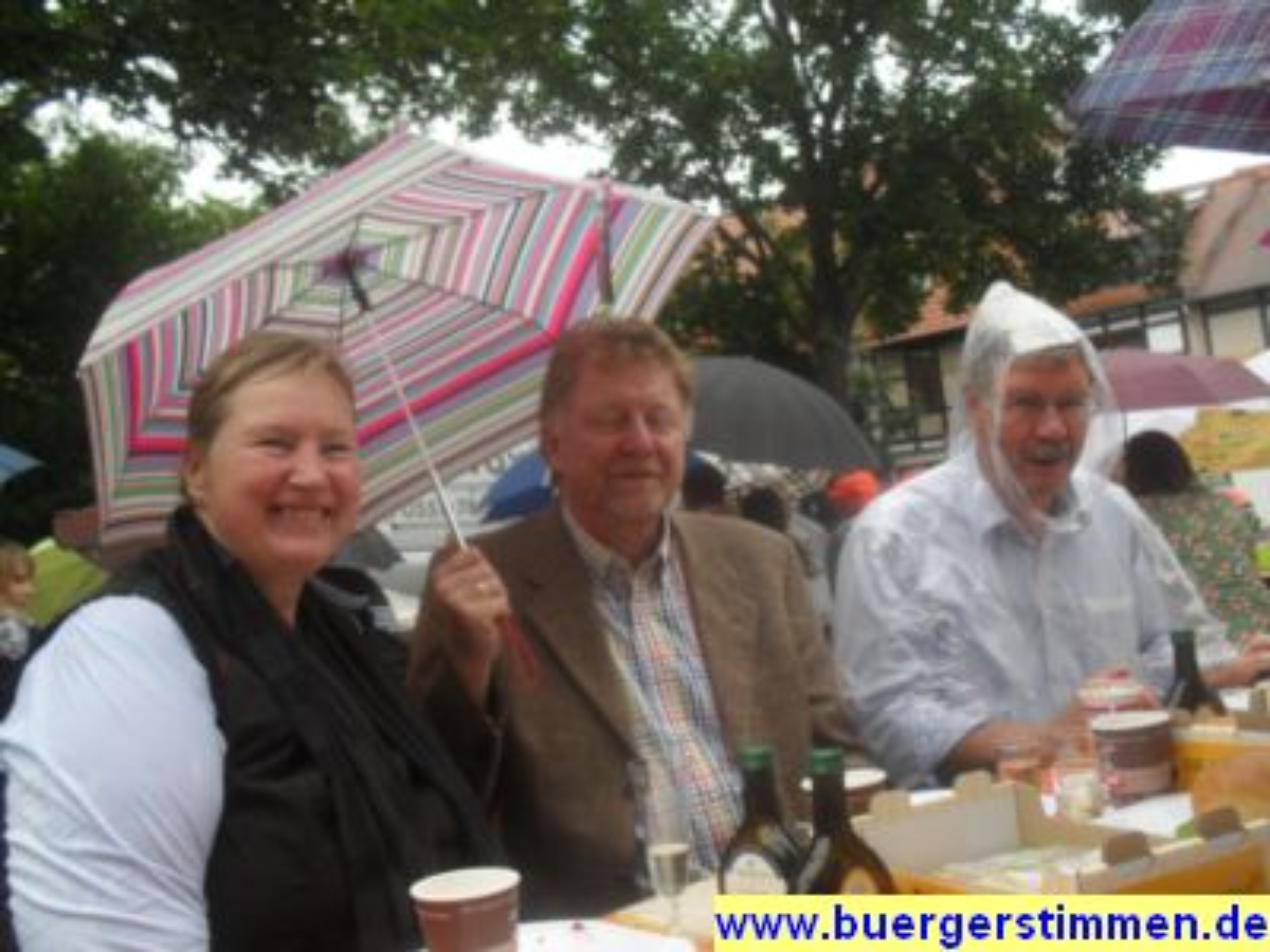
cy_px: 476
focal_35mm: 35
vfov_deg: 40.7
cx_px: 635
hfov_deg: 52.6
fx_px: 1284
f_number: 3.2
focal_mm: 6.3
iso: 100
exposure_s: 1/125
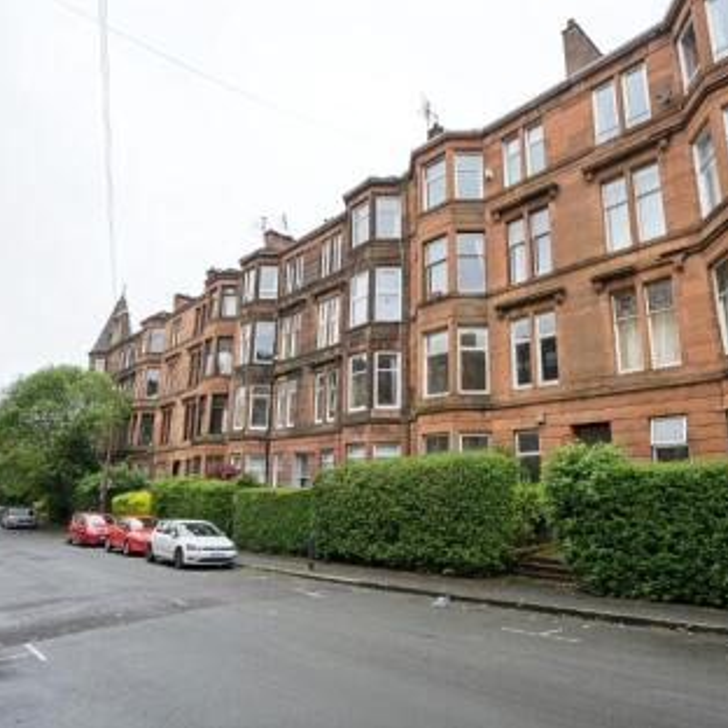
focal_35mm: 22
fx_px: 523
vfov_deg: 69.6
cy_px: 368
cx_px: 385
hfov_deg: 69.6
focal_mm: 17
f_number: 4
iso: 800
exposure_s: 1/2000
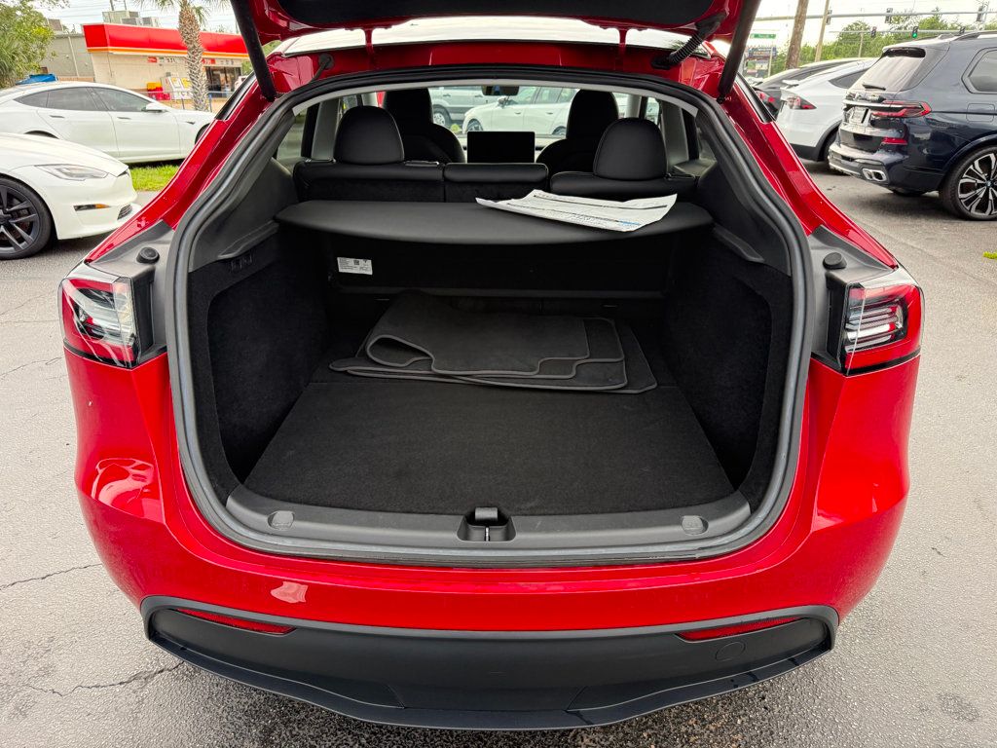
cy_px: 374
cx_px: 498
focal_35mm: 24
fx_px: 691
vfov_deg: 56.8
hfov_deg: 71.6
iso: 200
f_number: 1.78
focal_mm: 6.76
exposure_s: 1/243
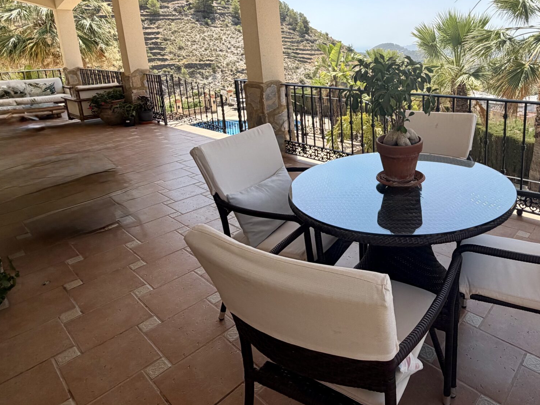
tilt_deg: -12.1
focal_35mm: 24
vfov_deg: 55.2
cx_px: 369
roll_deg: +1.6
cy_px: 123
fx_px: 374
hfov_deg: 69.1
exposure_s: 1/770
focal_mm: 2.22
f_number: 2.2
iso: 32
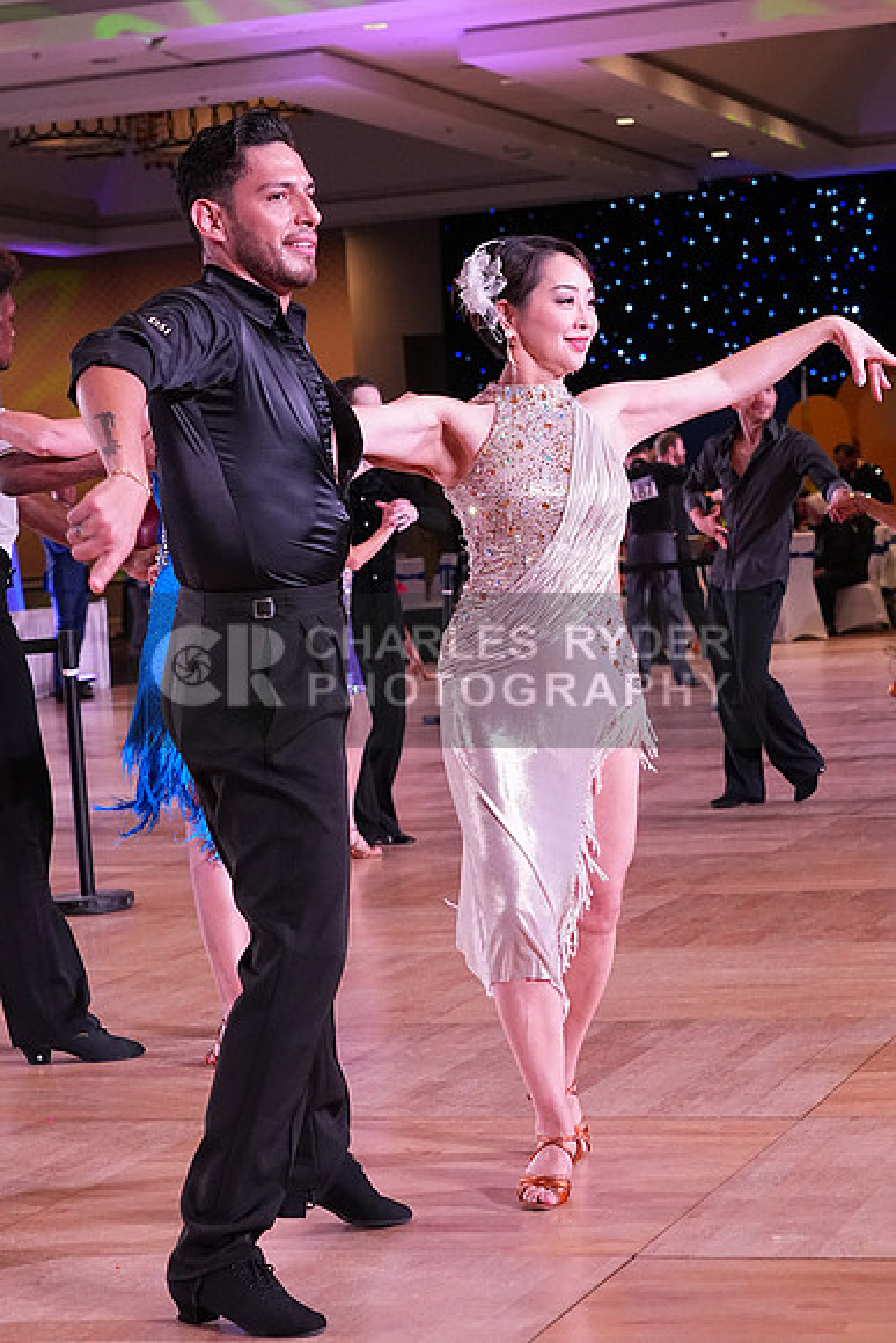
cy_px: 672
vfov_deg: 24.8
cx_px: 448
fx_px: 3059
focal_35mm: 82
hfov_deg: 16.7
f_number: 5
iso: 3200
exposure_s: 1/400
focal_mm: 55
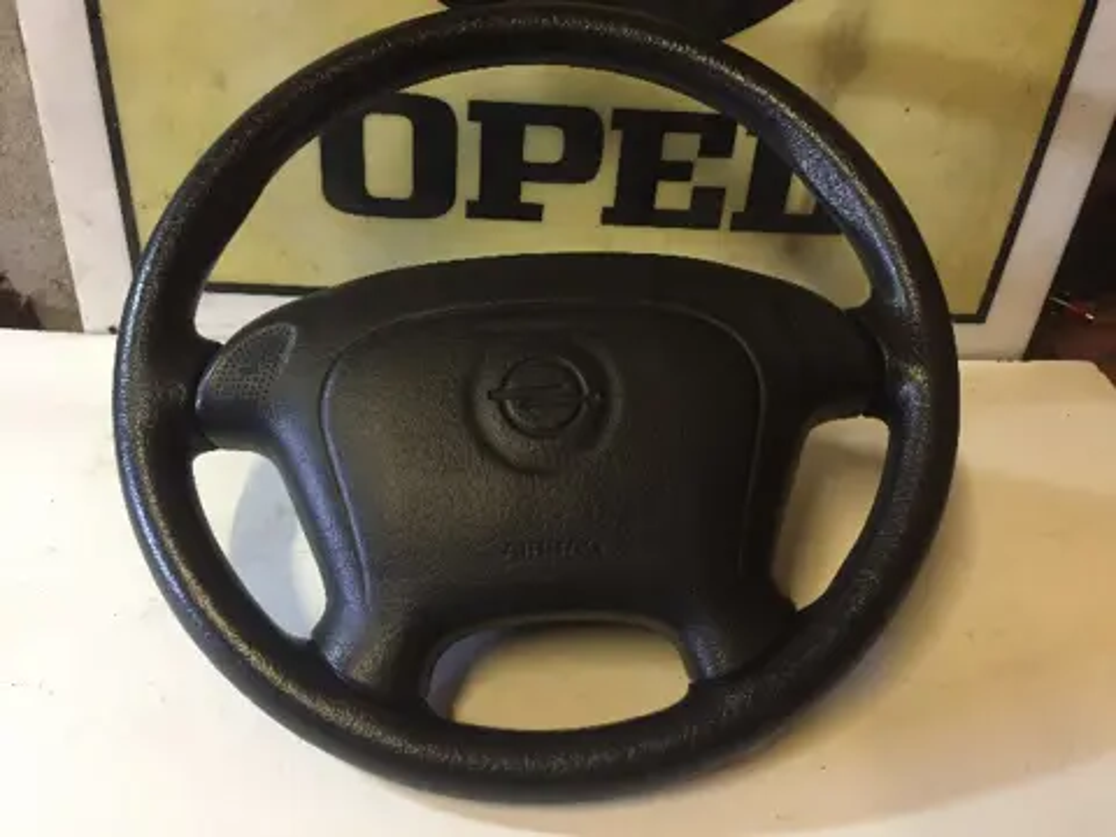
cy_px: 418
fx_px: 935
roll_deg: -8.2
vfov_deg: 48.2
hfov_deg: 61.7
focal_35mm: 29
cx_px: 558
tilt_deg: -39.9
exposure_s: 1/25
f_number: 2.2
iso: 250
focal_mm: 4.15
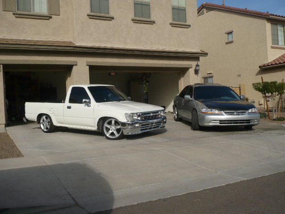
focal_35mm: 35
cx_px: 142
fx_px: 288
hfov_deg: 52.6
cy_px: 107
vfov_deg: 40.7
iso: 100
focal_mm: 5.8
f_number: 8
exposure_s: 1/400
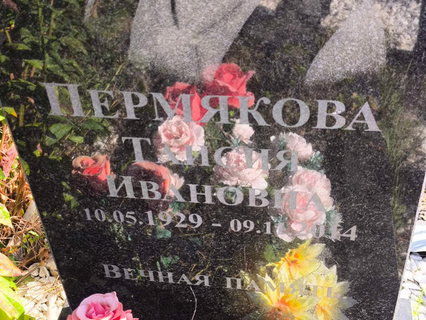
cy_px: 160
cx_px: 213
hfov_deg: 38.2
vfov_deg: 29.1
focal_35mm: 50
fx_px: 616
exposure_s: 1/249
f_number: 1.7
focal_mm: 4.71
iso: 50
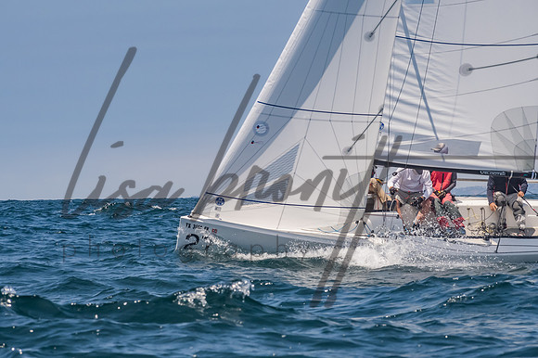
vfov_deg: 6.3
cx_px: 269
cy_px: 179
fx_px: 3241
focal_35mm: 217
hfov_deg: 9.5
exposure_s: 1/1250
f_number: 14
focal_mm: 145
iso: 640
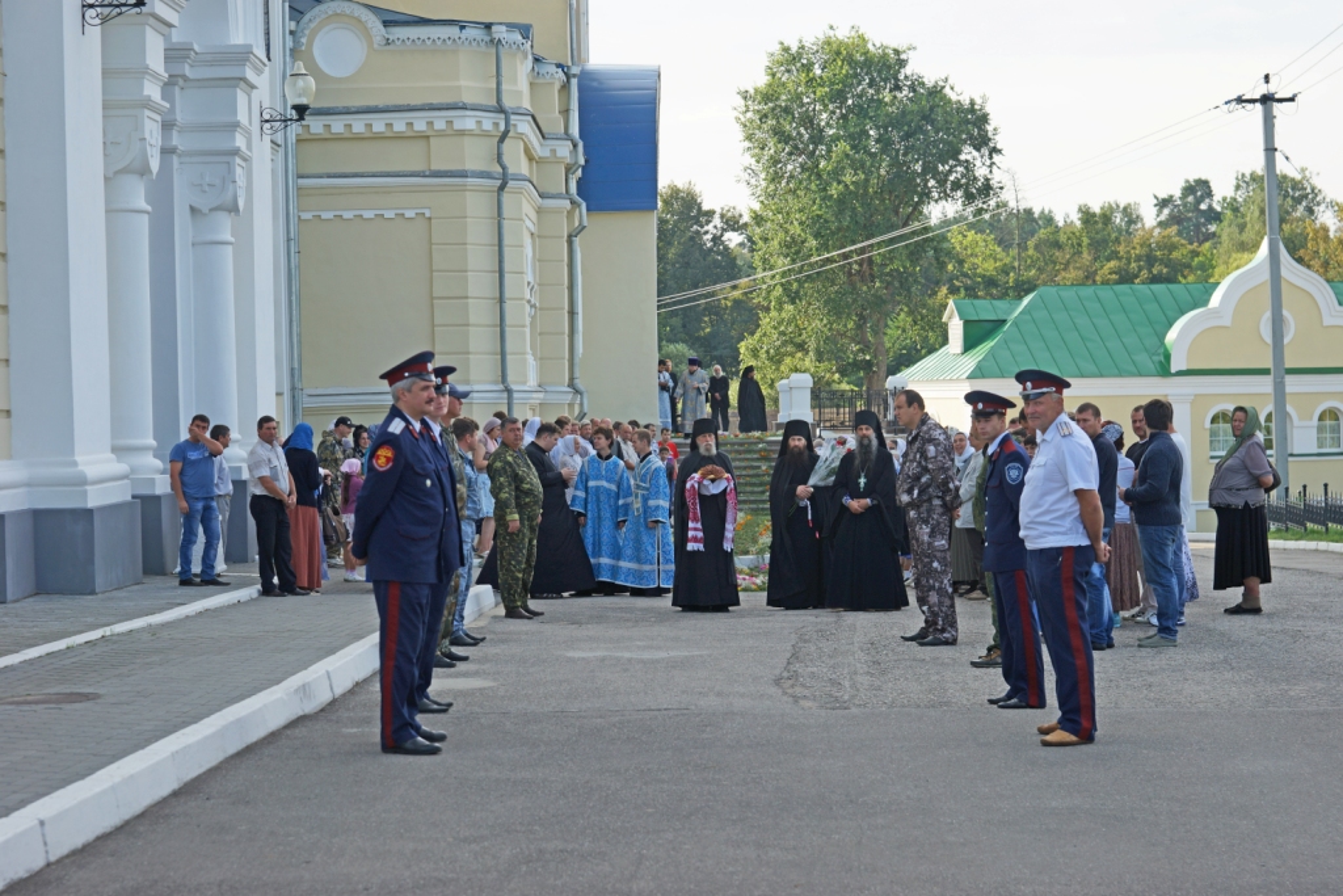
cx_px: 672
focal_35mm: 70
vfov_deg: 19.5
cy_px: 448
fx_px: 2612
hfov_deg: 28.8
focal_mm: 70
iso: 100
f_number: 6.3
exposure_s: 1/200
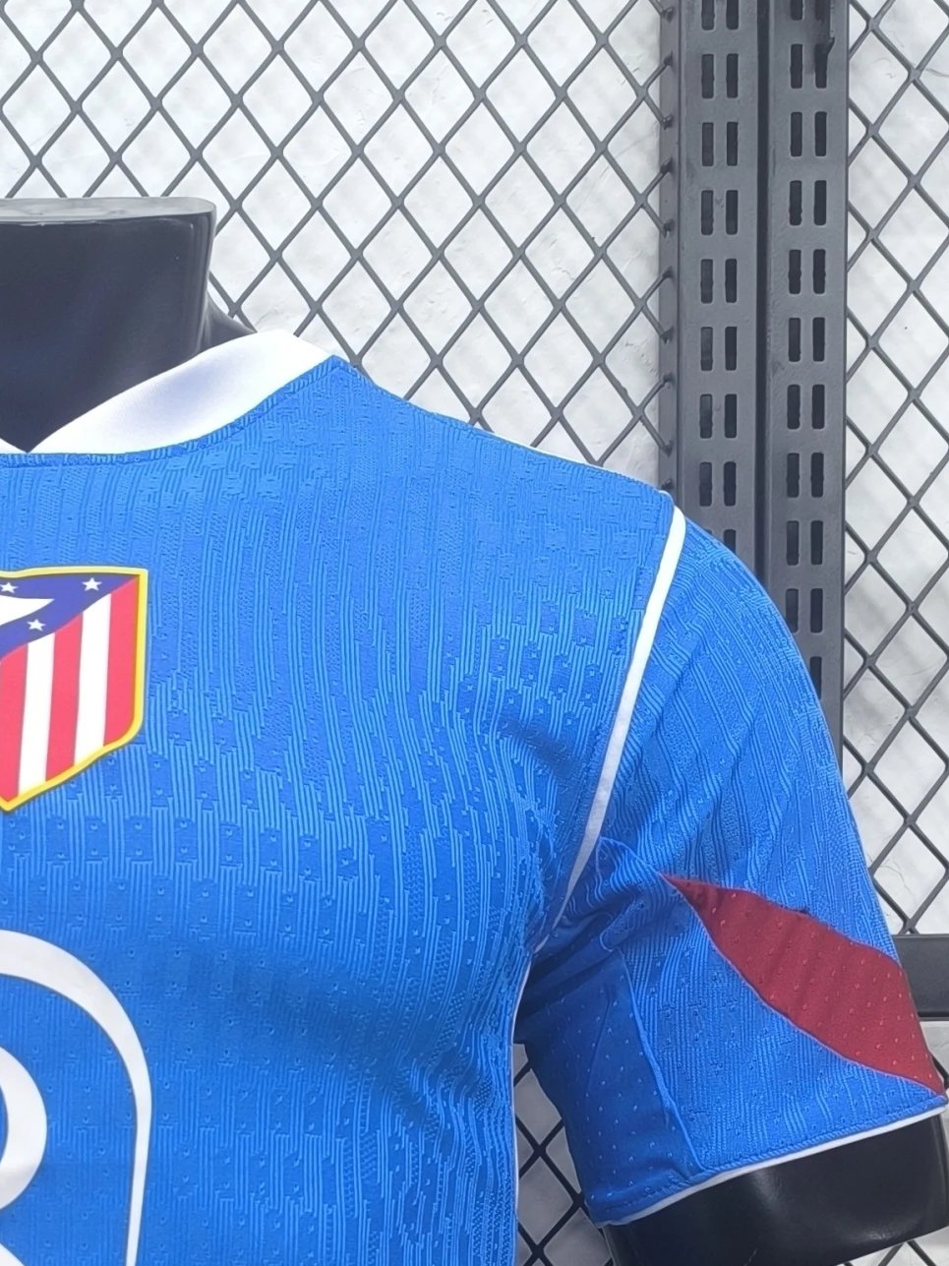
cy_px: 1417
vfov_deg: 28.6
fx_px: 2230
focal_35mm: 61
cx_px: -24
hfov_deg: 23.0
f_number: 1.65
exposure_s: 1/50
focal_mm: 6.14
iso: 640
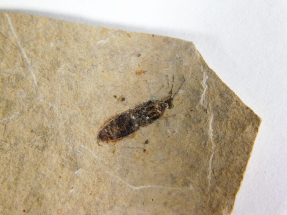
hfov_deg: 9.8
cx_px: 144
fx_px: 1675
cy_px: 108
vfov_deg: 7.4
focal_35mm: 202
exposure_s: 1/30
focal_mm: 35.9
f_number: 5.4
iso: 125
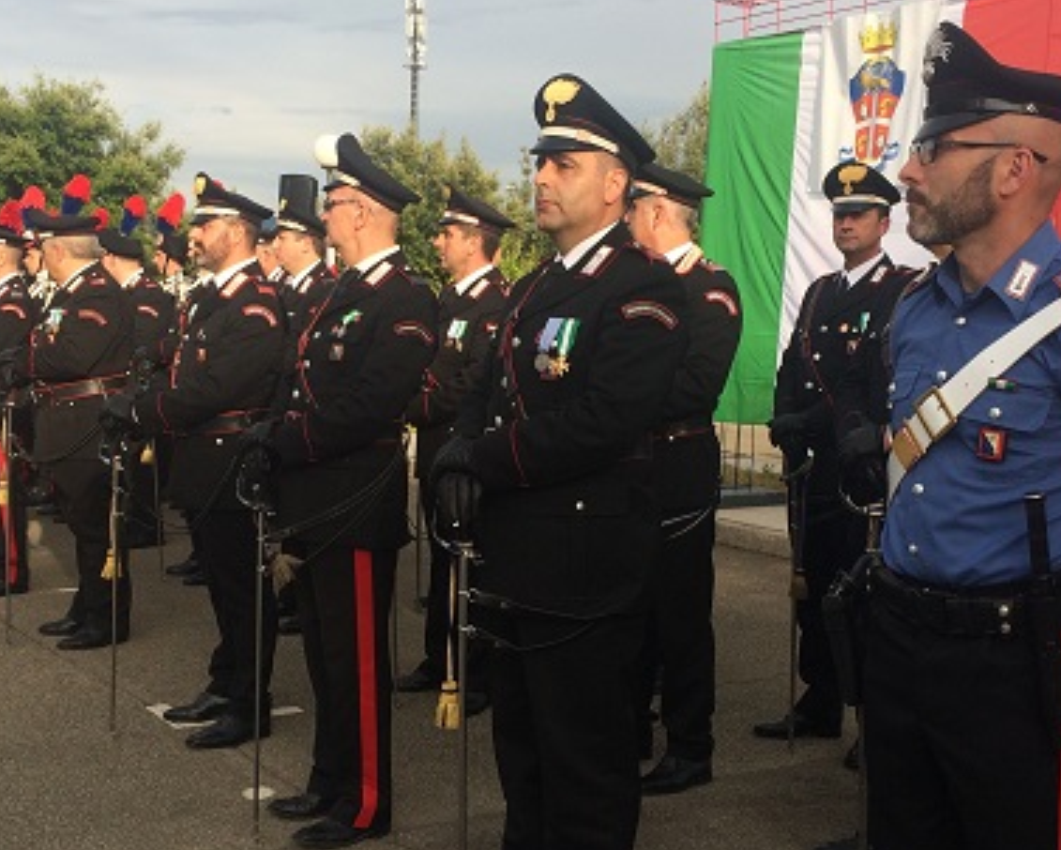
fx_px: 1414
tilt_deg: -6.5
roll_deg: -2.9
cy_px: 487
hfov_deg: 41.1
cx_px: 540
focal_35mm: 45
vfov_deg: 33.4
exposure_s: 1/733
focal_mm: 4.15
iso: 32
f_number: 2.2
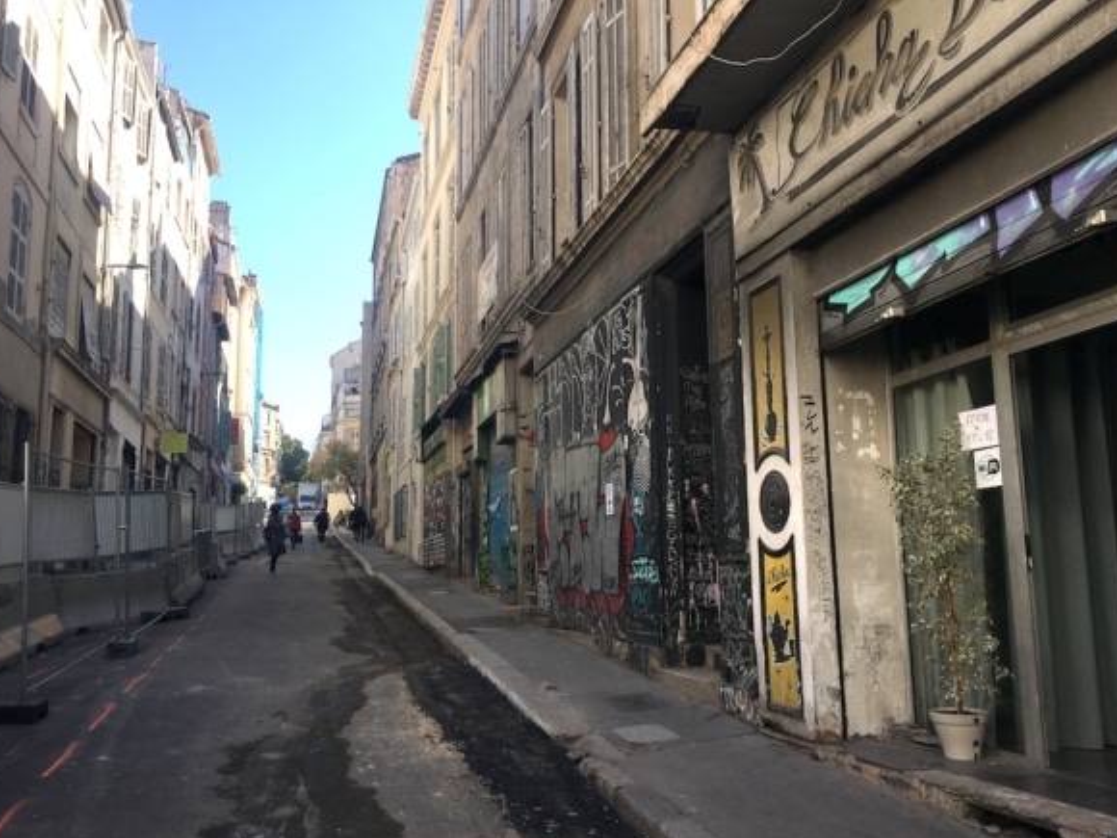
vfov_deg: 46.8
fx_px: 968
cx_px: 549
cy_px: 432
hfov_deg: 60.0
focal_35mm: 30
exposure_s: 1/610
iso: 25
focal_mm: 4.15
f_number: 2.2
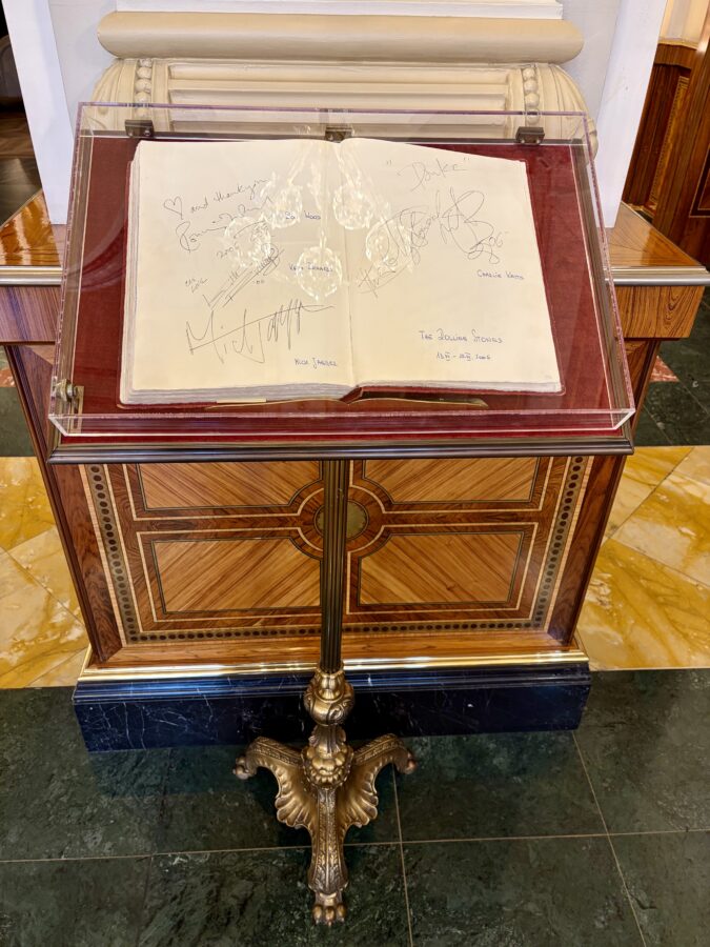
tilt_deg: -36.1
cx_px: 355
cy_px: 474
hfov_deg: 53.1
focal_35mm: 26
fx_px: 711
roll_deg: -1.4
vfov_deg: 67.3
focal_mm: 5.96
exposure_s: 1/50
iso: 100
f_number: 1.6
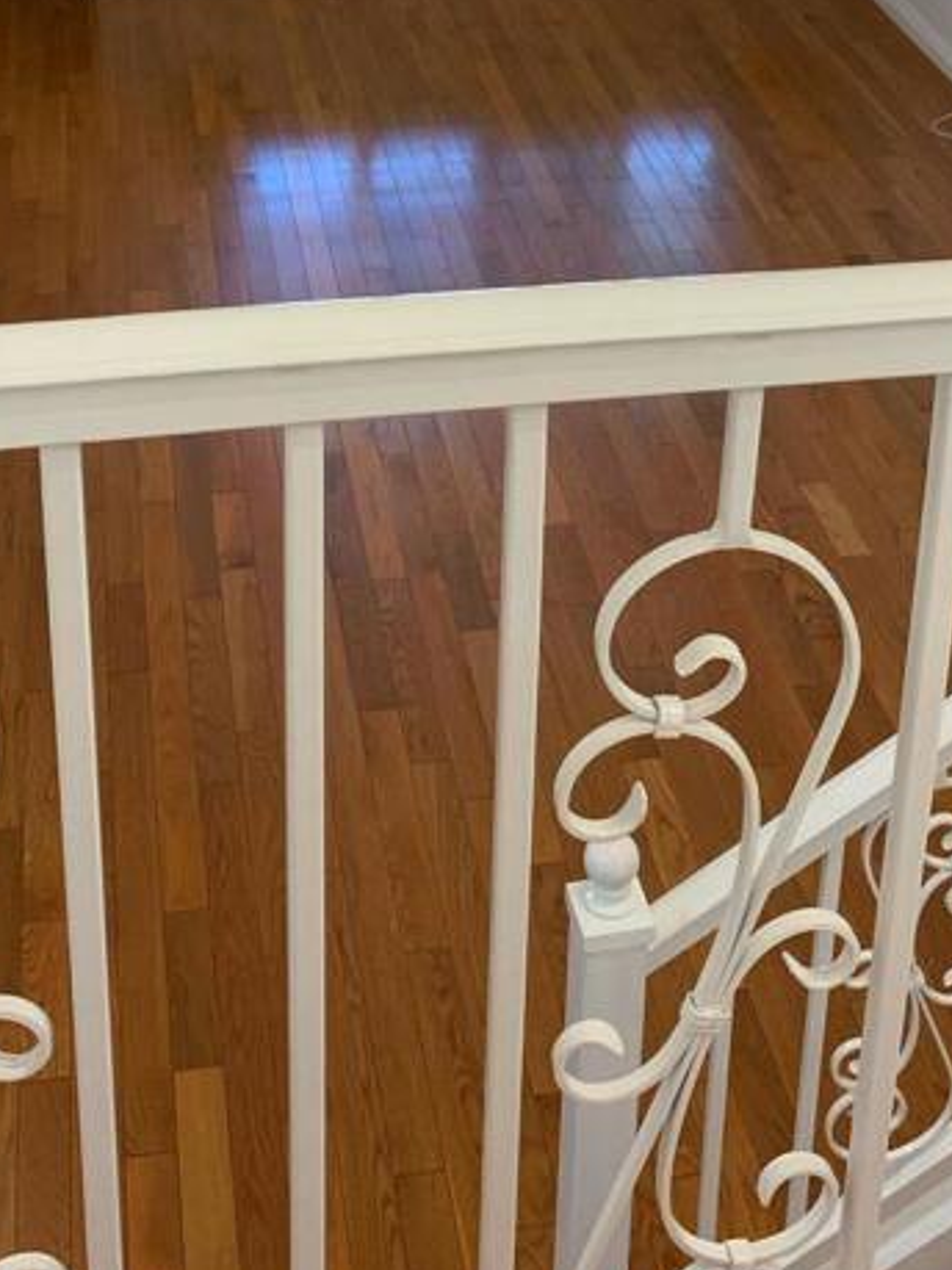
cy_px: 69
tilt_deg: -21.7
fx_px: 2128
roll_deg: -1.2
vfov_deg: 31.3
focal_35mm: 58
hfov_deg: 25.2
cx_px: 542
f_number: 1.8
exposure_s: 1/60
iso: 80
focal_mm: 4.25
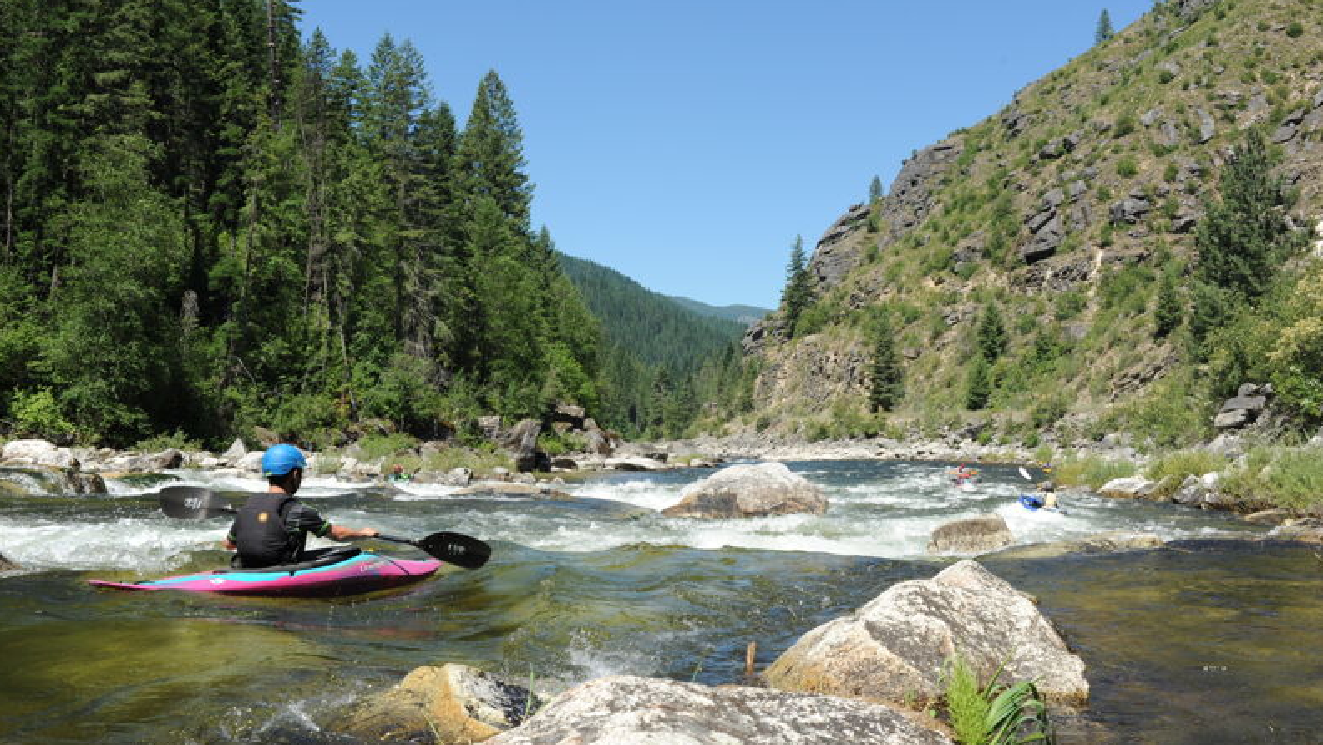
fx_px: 1298
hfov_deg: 54.0
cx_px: 663
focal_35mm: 37
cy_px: 317
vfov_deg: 32.0
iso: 500
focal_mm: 35
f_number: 14
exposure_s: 1/400
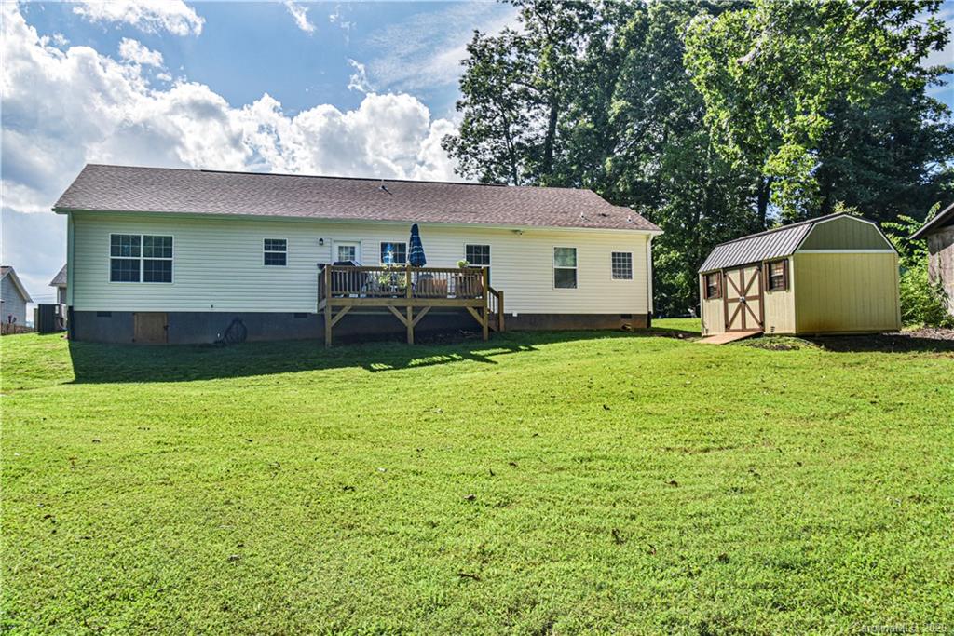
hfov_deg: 61.9
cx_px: 477
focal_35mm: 30
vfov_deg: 43.6
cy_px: 318
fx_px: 795
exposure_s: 1/400
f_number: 10
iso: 800
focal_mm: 30
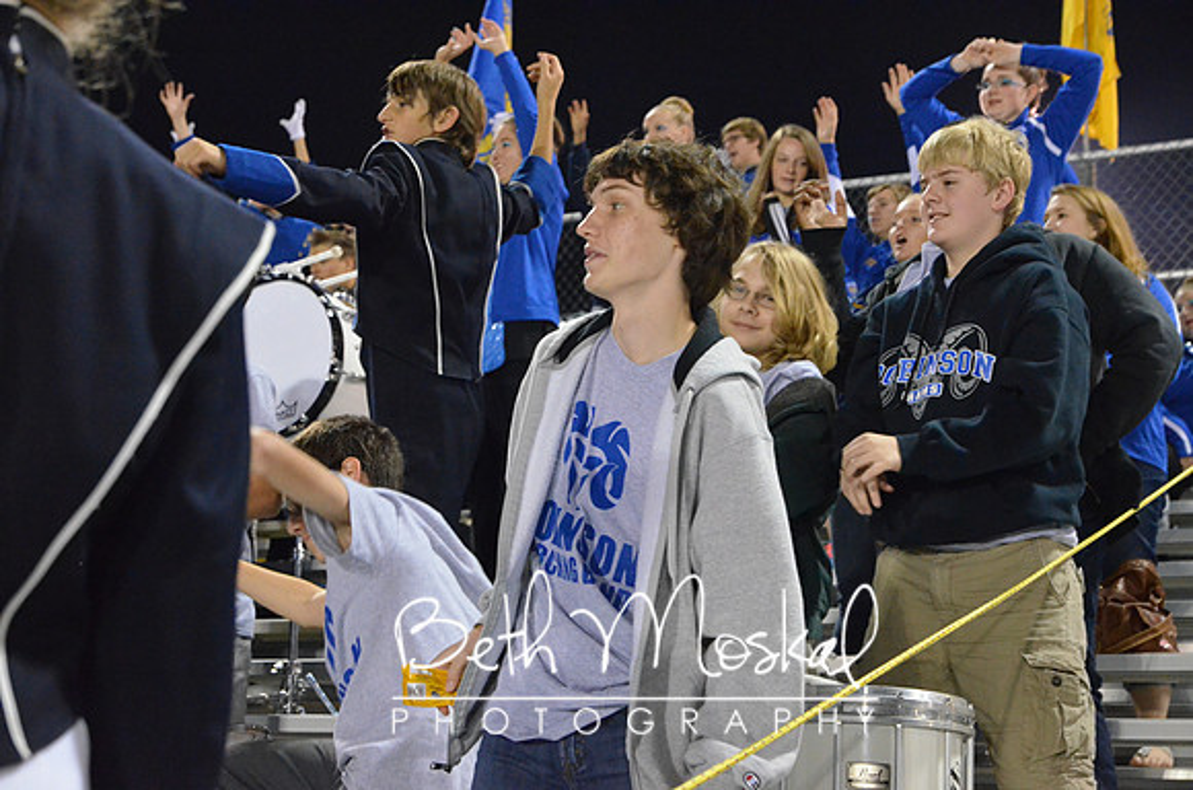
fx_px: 1984
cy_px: 395
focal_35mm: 60
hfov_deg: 33.5
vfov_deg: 22.5
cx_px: 596
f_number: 4.5
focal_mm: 40
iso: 6400
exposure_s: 1/80
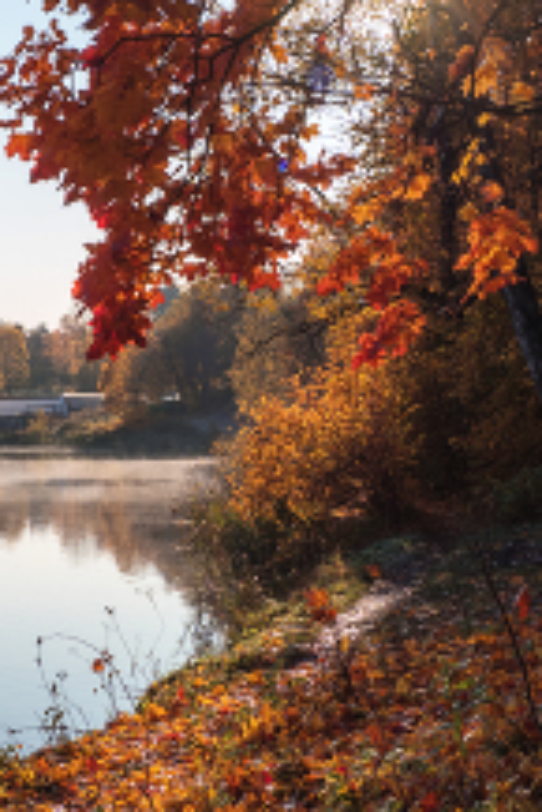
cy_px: 389
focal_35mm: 67
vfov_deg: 30.1
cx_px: 159
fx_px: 1511
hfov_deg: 20.2
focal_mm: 15
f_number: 8
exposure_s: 1/250
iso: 64
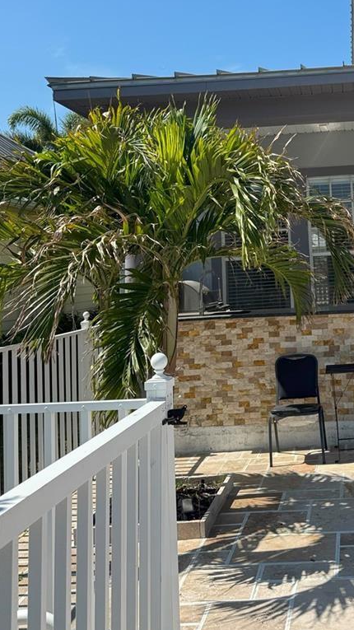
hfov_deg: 28.0
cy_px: 187
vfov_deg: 48.2
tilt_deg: +7.6
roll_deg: +3.0
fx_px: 685
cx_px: 316
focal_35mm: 41
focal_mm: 6.76
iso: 80
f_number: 1.78
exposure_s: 1/4608
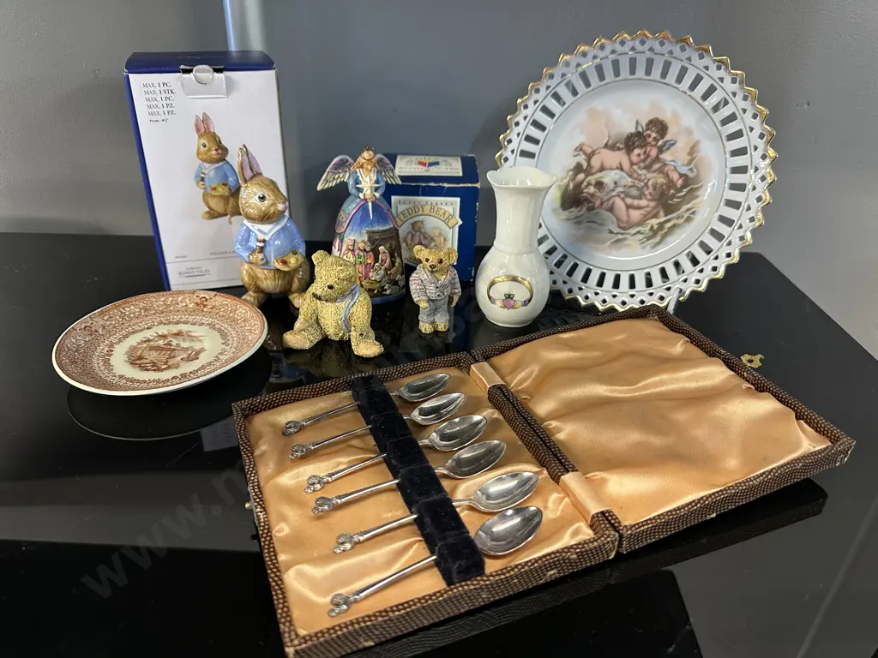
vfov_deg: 56.8
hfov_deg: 71.6
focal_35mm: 24
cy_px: 329
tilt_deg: -32.1
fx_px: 609
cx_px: 439
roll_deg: -2.6
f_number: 1.78
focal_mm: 6.86
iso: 250
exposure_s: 1/50
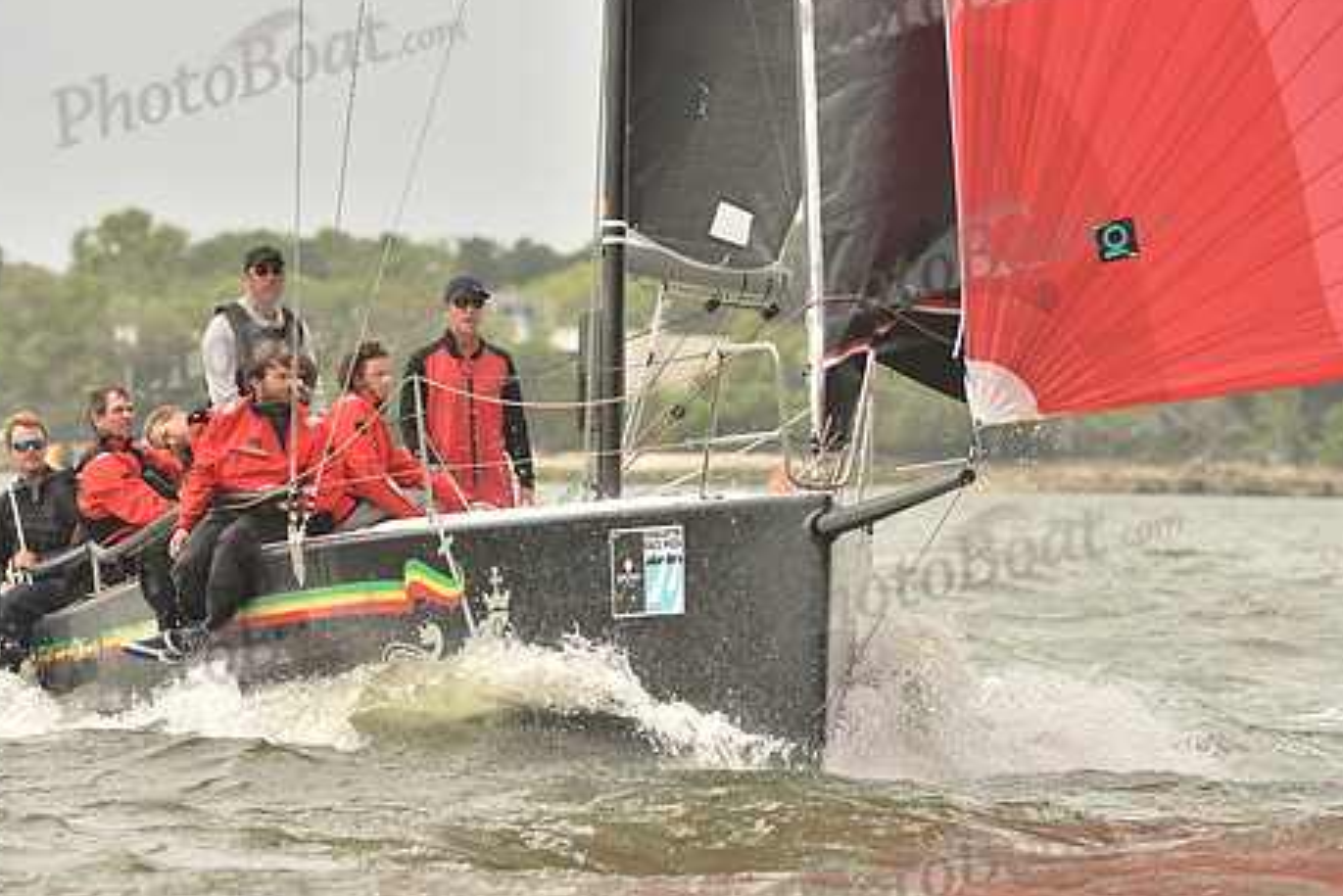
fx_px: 15635
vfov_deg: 3.3
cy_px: 454
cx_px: 620
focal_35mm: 419
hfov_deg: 4.9
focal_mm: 330
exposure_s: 1/800
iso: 400
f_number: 8
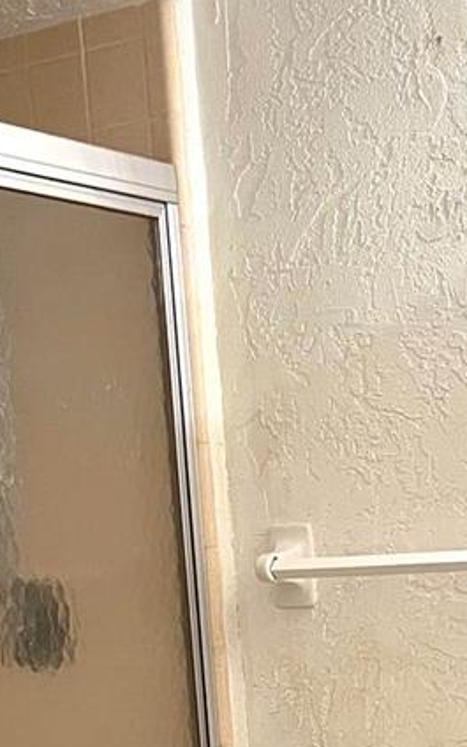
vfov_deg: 24.4
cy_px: 856
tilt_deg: -11.5
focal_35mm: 78
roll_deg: +3.1
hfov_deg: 16.6
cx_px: 344
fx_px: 1588
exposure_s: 1/60
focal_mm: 5.7
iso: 200
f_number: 1.5
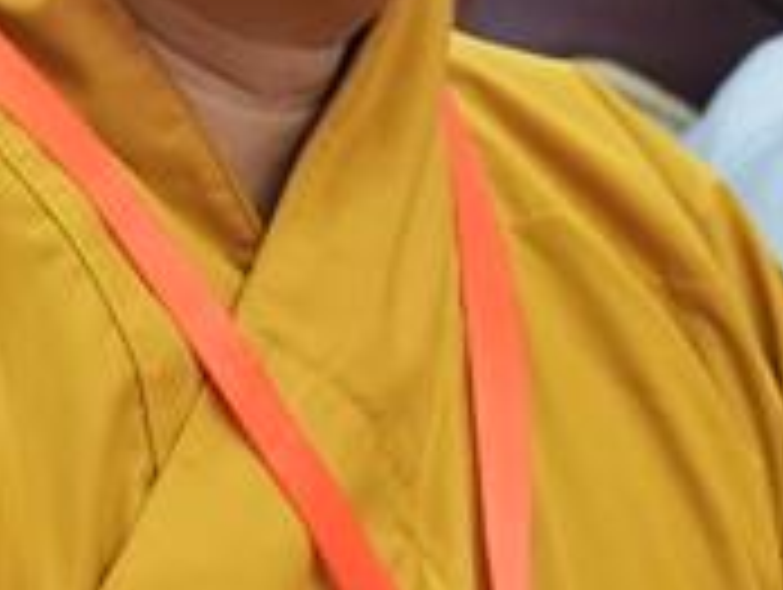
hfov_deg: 1.2
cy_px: 162
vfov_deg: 0.9
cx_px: -765
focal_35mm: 1689
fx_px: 38257
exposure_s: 1/125
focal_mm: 170
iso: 1600
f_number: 2.8
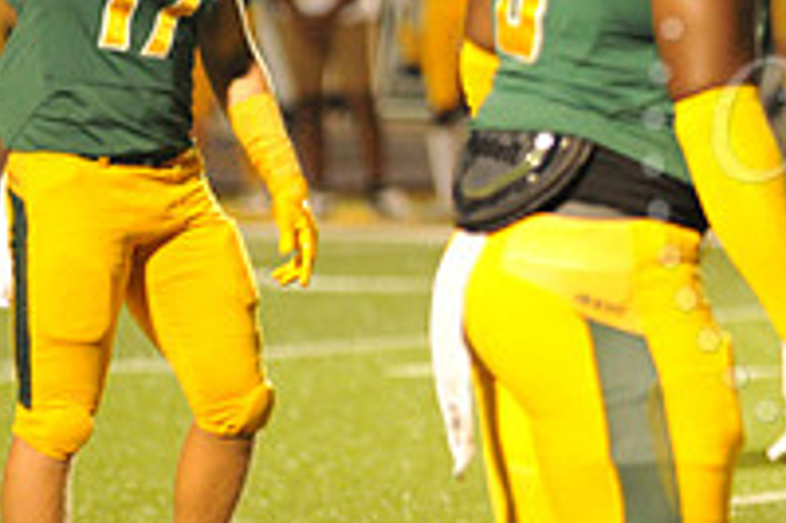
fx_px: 12653
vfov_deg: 2.4
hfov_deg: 3.5
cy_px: 142
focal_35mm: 580
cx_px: 1018
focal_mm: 200
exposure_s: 1/250
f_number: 4
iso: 6400
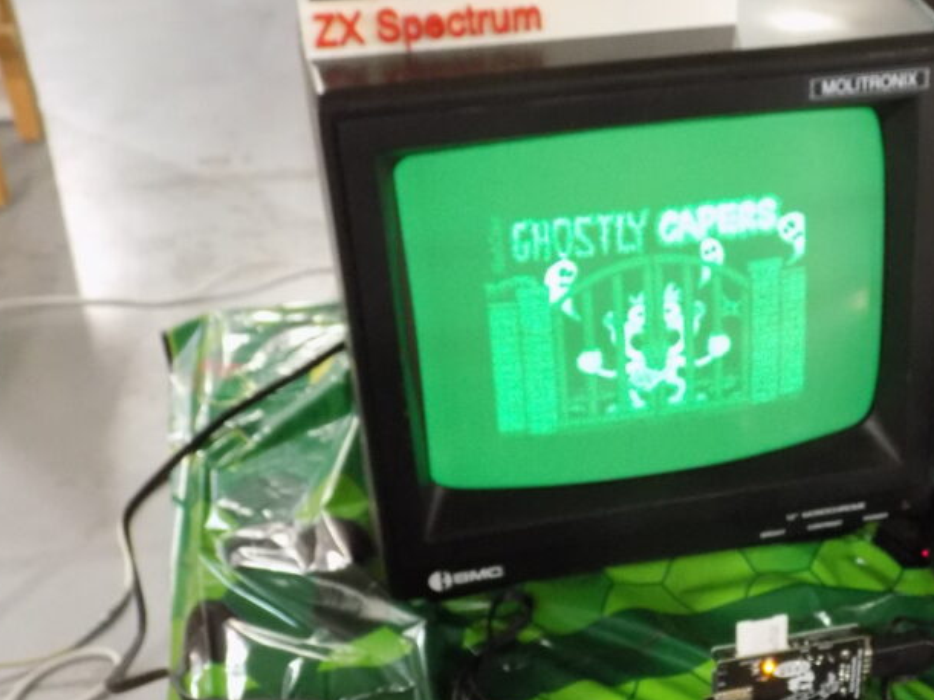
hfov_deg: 32.9
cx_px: 735
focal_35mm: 57
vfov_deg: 25.4
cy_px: 523
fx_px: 1538
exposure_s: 1/10
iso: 400
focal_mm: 6.1
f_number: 3.4
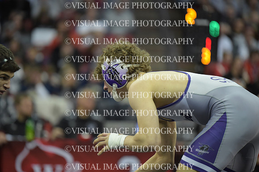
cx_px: 130
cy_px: 86
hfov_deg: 10.3
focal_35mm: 200
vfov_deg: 6.9
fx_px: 1438
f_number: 2.8
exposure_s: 1/1250
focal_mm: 200
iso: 4500
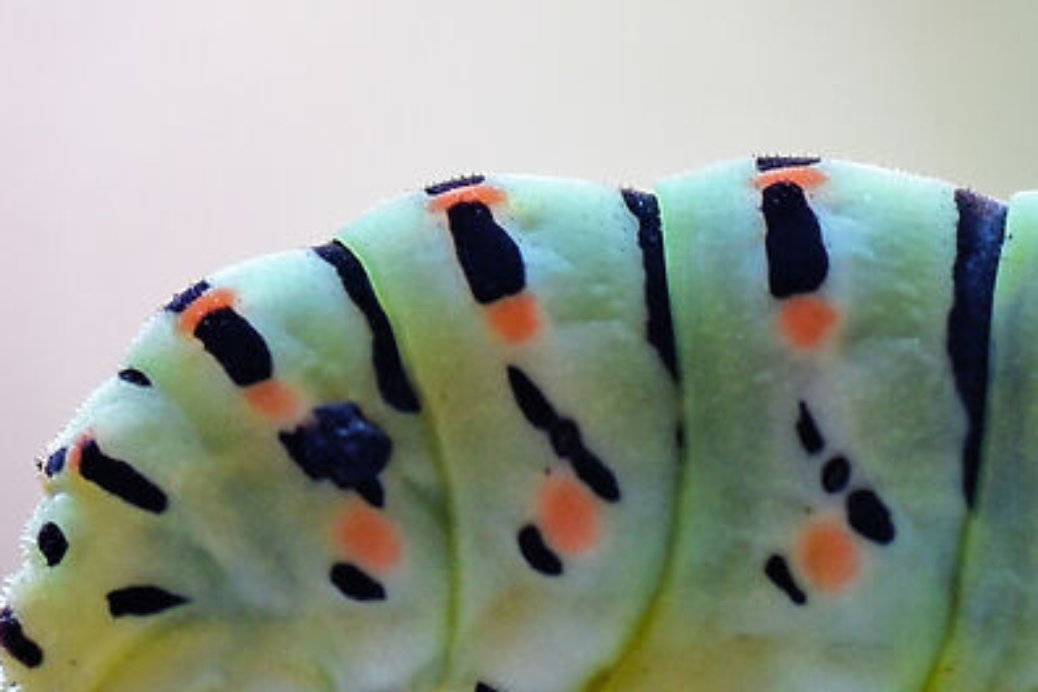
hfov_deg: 2.5
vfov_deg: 1.7
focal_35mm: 819
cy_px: 1300
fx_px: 23613
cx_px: 2173
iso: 100
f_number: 16
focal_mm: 90
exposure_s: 1/10
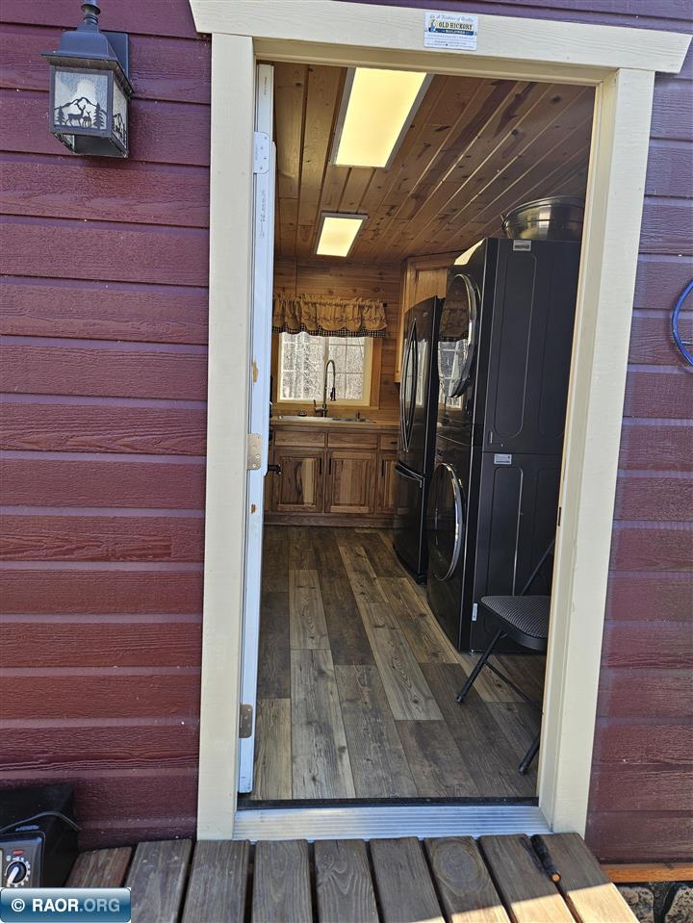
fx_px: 614
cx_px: 346
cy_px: 462
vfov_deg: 73.9
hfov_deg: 58.9
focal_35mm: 23
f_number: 1.8
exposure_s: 1/131
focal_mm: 5.4
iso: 25
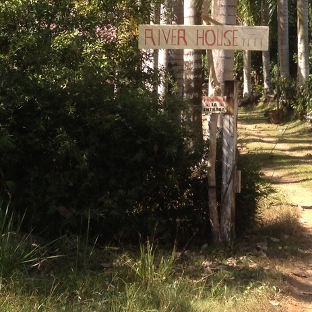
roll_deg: -0.3
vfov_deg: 15.8
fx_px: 1091
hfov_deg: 15.5
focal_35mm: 107
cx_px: 404
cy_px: -40
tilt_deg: +4.4
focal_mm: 4.28
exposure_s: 1/468
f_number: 2.4
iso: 50
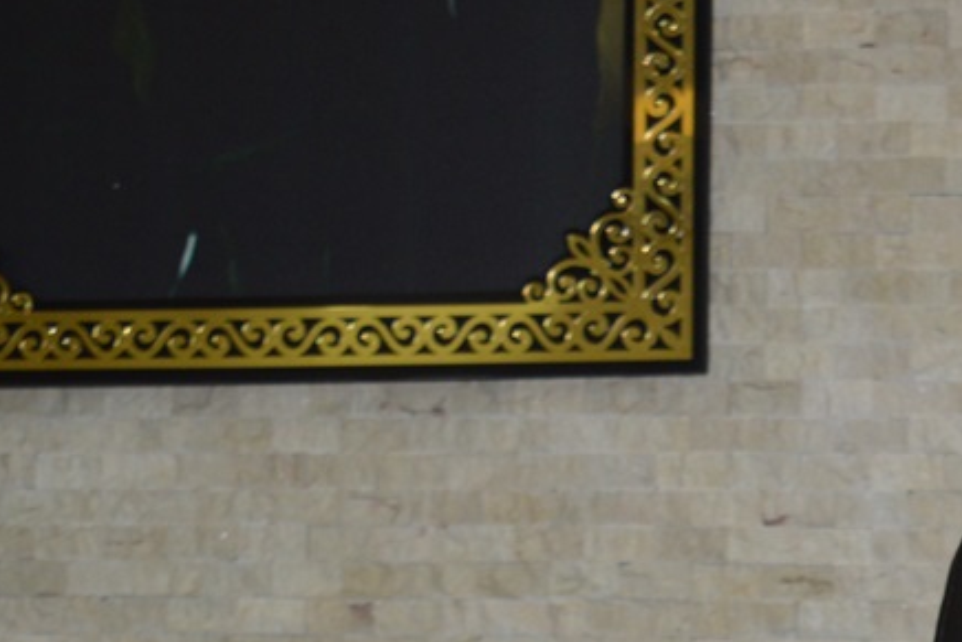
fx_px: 3891
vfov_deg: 9.2
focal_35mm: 146
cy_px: 929
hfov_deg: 13.7
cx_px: 1180
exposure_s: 1/60
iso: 450
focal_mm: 31
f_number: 4.2
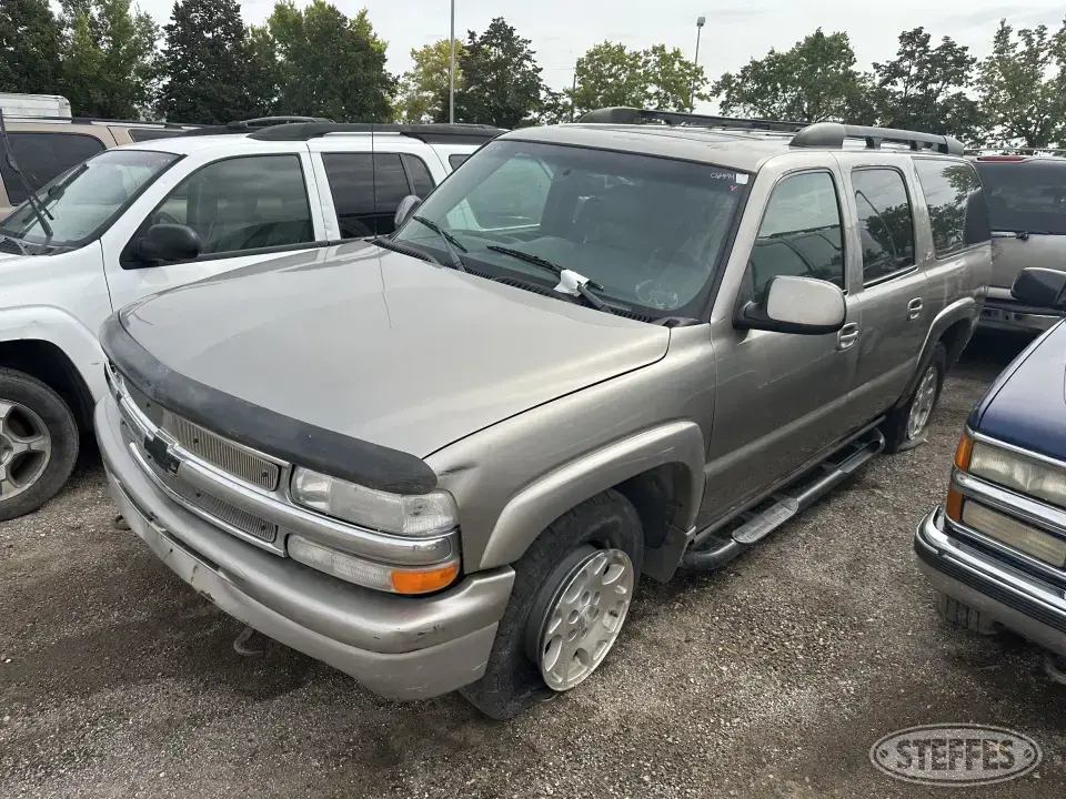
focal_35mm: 24
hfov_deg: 71.6
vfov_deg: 56.8
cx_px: 533
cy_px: 400
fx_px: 739
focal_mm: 6.86
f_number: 1.78
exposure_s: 1/2732
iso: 80
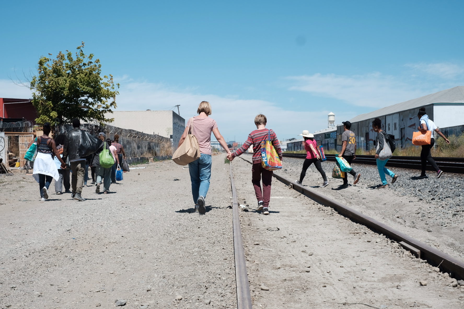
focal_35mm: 53
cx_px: 232
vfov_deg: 25.5
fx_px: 683
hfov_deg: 37.5
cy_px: 154
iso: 200
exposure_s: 1/500
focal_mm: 35
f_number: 8
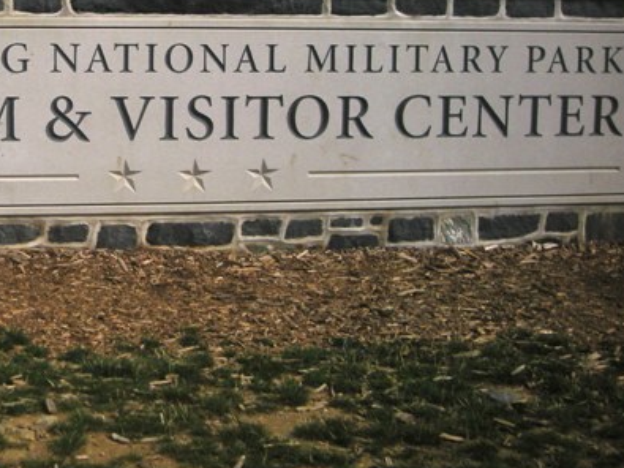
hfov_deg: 27.4
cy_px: 55
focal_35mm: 68
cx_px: 41
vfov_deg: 21.2
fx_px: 1225
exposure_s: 1/720
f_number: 5.7
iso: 50
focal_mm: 5.7
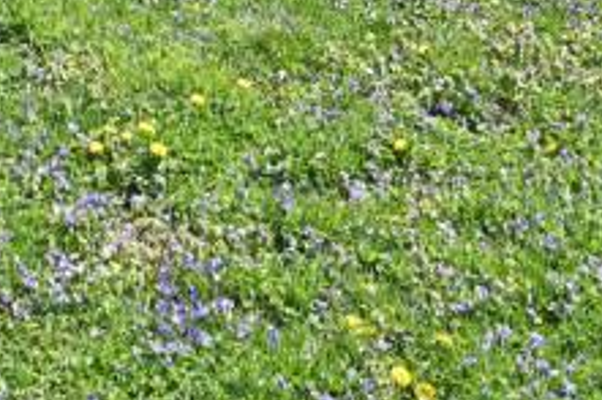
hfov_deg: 19.6
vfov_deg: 10.7
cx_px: 38
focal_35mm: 102
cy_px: -661
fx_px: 1704
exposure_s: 1/200
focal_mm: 15
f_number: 6.3
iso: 64
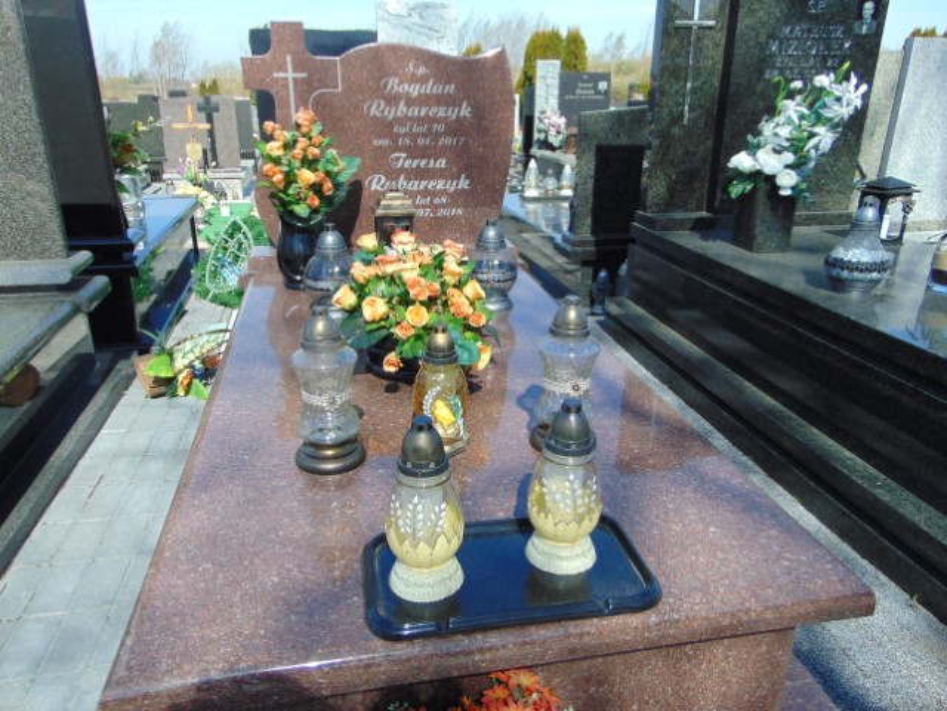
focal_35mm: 25
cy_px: 356
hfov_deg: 69.4
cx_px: 474
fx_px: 684
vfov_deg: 54.9
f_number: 3
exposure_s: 1/640
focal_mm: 4.5
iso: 80
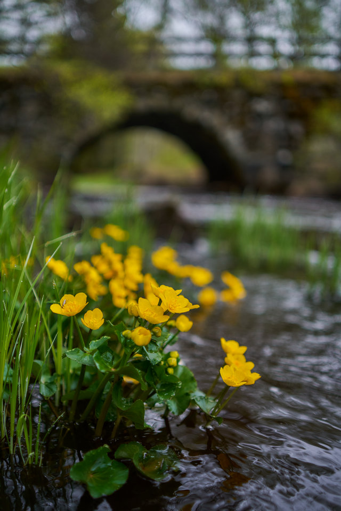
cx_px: 170
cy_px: 256
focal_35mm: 35
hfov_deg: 37.9
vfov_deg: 54.4
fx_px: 497
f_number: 1.8
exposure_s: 1/1250
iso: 100
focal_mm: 35
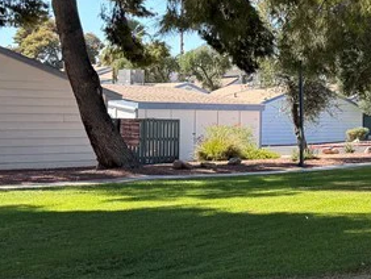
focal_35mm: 87
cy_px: 70
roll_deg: -1.0
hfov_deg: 18.2
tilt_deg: +2.9
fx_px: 933
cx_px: 649
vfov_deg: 16.9
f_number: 1.78
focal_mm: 6.76
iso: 80
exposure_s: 1/1618
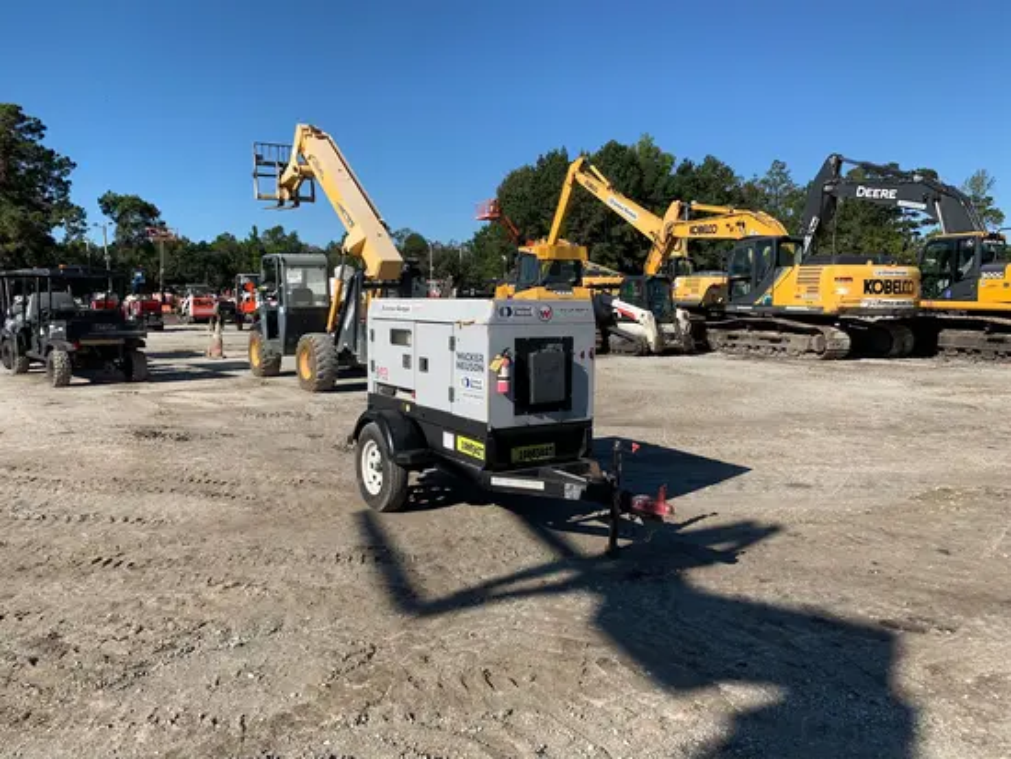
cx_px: 506
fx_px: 760
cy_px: 380
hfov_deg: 67.3
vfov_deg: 53.1
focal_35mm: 26
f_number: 1.8
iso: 25
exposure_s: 1/2681
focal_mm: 4.25
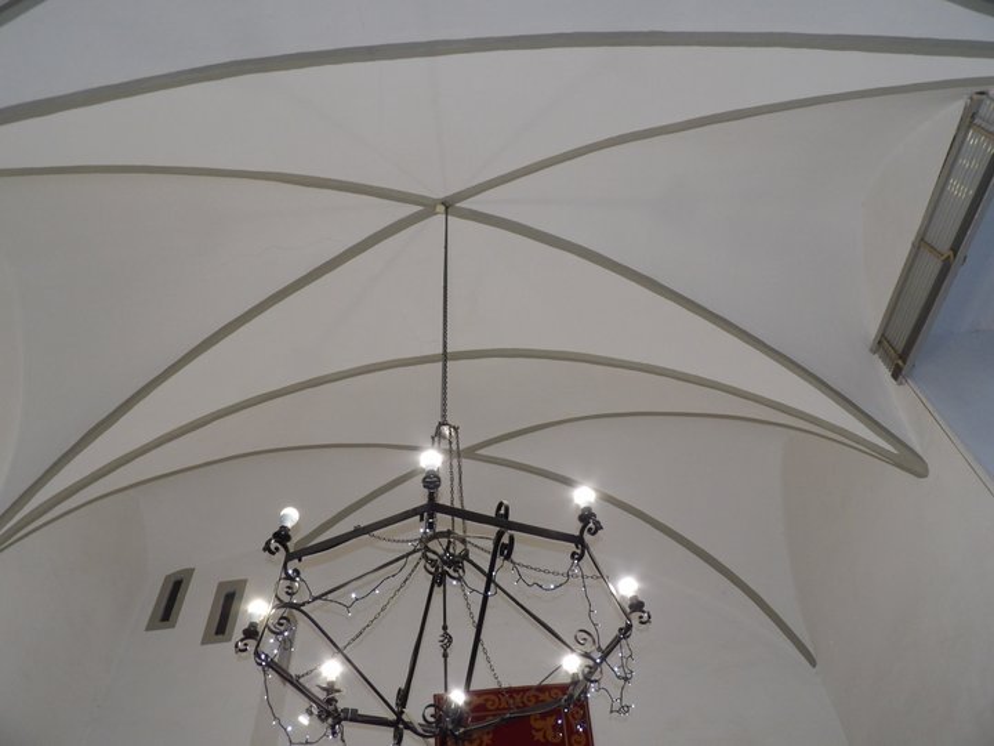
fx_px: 689
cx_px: 497
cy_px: 373
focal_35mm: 24
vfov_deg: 56.8
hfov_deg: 71.6
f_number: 3.2
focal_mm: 4.3
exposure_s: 1/33
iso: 200
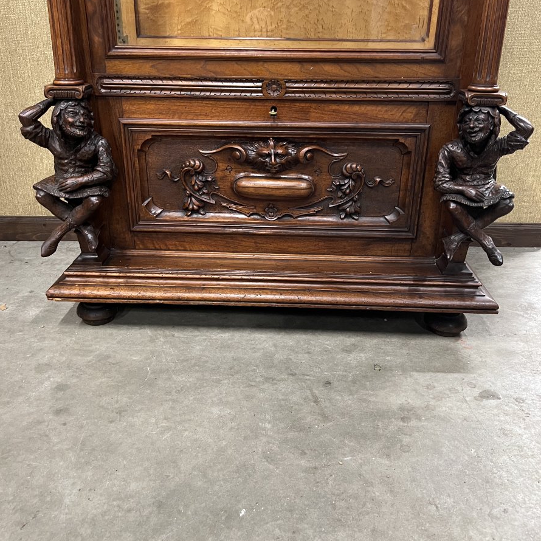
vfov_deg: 52.4
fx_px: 548
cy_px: 239
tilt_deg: -21.0
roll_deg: -0.6
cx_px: 270
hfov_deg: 52.5
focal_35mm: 31
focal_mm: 5.7
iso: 400
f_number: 1.5
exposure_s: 1/33
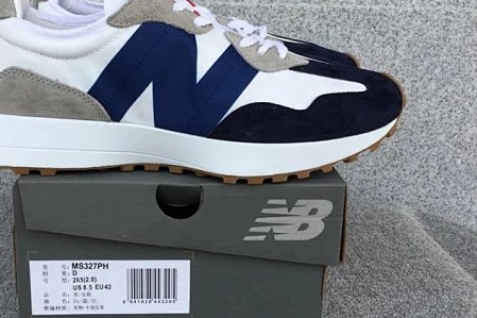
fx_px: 609
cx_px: 183
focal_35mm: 46
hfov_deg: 42.5
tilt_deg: -15.7
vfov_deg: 29.2
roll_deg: -1.3
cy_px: 143
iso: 25
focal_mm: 3.3
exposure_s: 1/319
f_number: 2.4
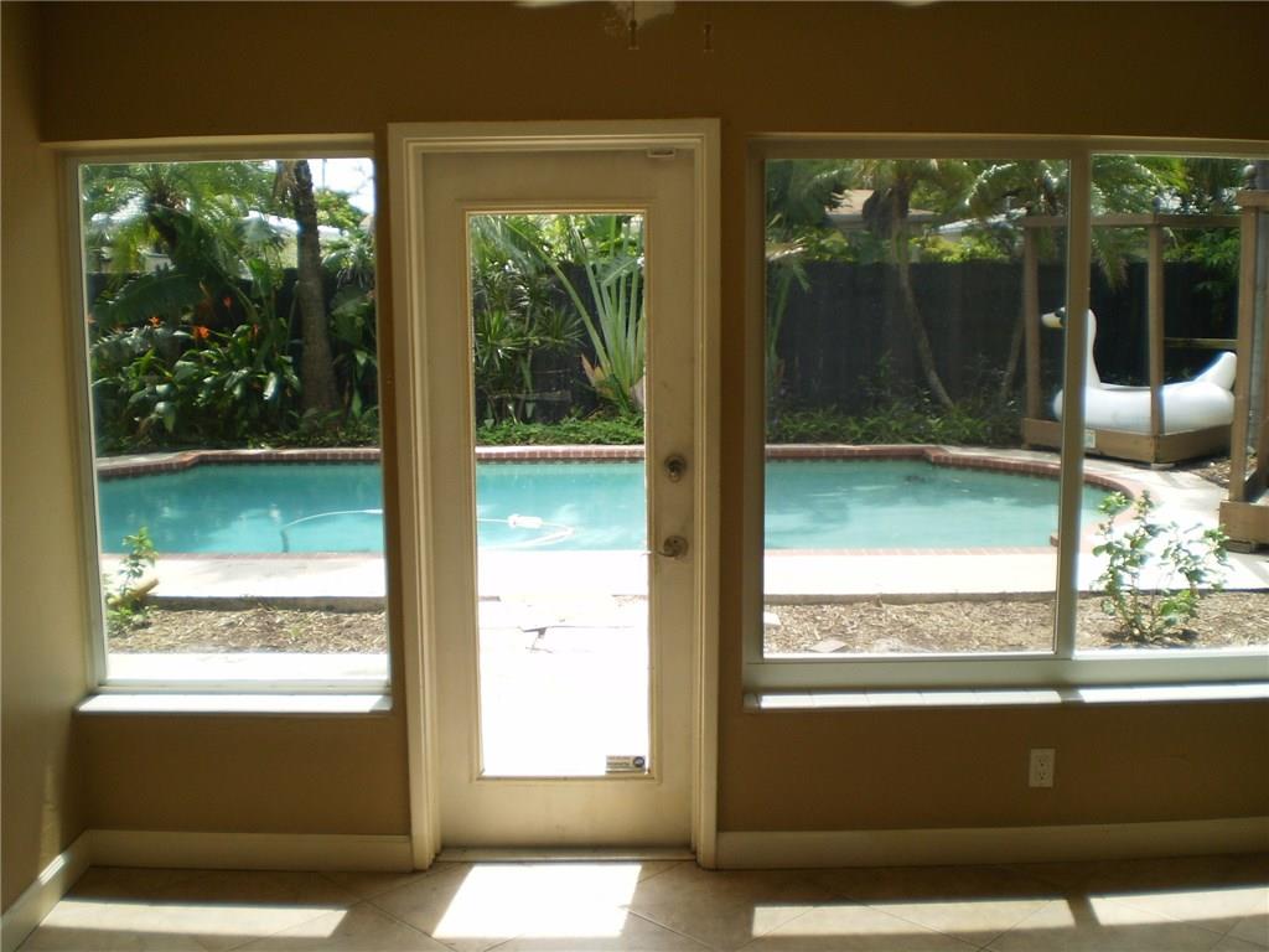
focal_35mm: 36
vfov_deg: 39.7
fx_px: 1320
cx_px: 634
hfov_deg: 51.4
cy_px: 476
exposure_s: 1/200
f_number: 3.1
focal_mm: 6.3
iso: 64
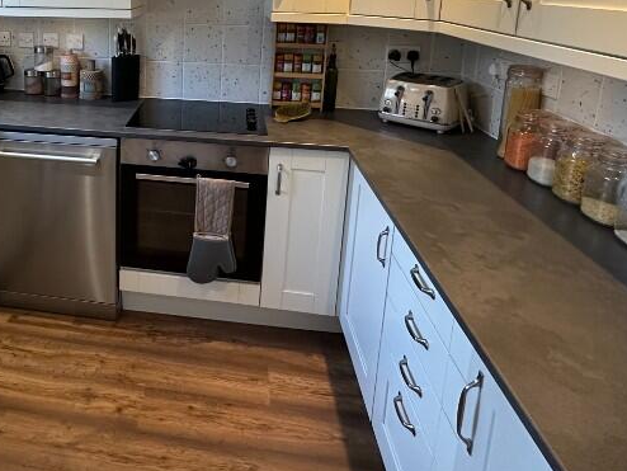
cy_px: 79
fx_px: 526
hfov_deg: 58.0
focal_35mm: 29
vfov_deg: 45.2
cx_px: 146
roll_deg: -0.5
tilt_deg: -11.3
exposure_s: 1/100
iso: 320
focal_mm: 2.22
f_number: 2.2
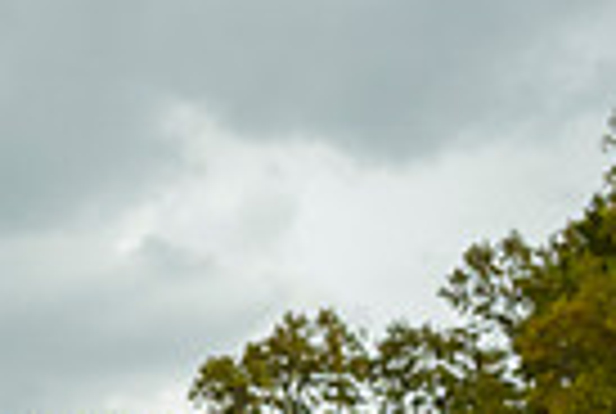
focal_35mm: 133
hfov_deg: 13.4
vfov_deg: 9.7
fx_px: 2281
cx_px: -576
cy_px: 812
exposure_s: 1/500
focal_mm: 31.5
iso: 400
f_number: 6.3
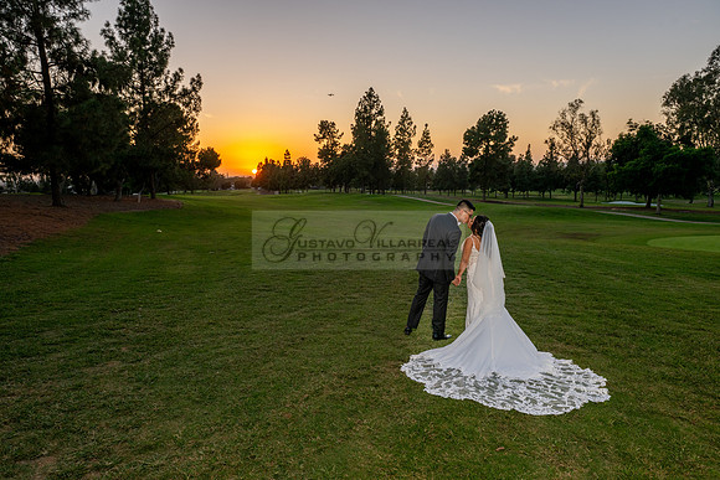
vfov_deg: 53.2
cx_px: 360
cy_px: 240
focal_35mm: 24
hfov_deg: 73.7
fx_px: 480
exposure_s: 1/160
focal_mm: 24
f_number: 7.1
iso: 320
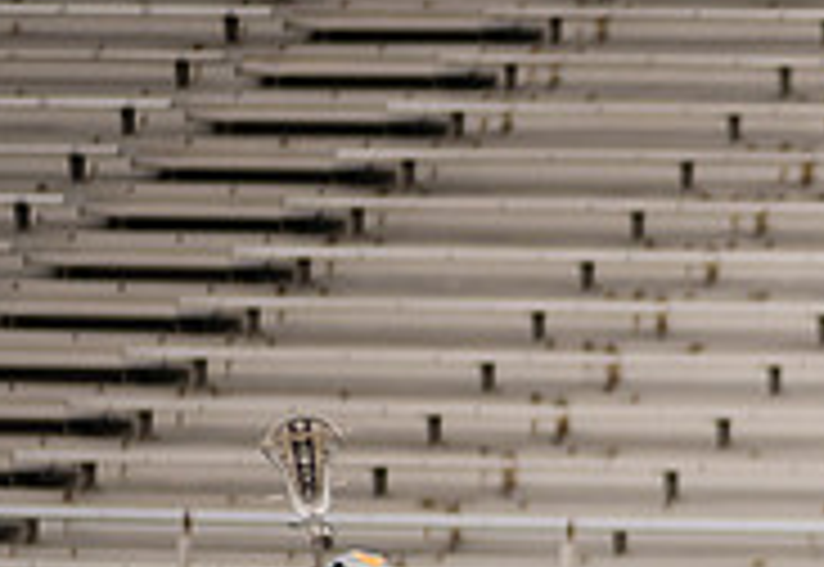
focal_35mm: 699
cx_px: 1373
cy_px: 854
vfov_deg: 2.0
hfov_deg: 2.9
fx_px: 16161
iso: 800
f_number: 3.5
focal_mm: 200
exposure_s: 1/2500
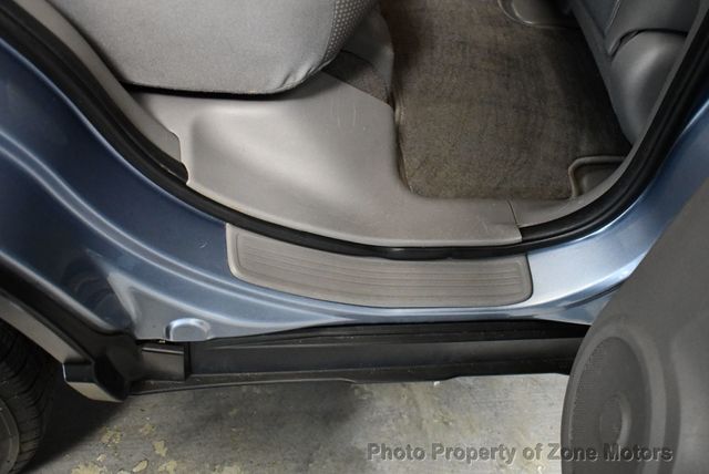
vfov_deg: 36.9
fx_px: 710
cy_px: 237
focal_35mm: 36
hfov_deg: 53.1
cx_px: 354
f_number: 3.5
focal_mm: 18
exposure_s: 1/80
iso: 3200
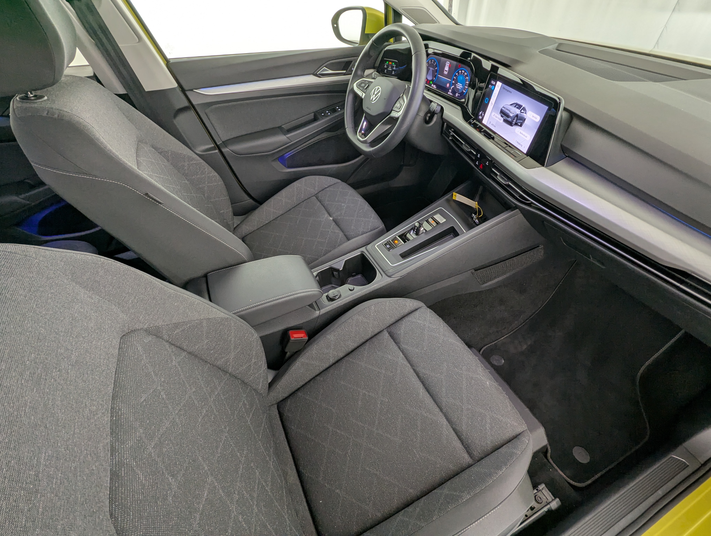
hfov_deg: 94.4
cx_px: 356
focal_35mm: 16
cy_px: 268
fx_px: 329
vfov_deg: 78.2
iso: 65
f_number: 2.2
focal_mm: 2.35
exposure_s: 1/38.4
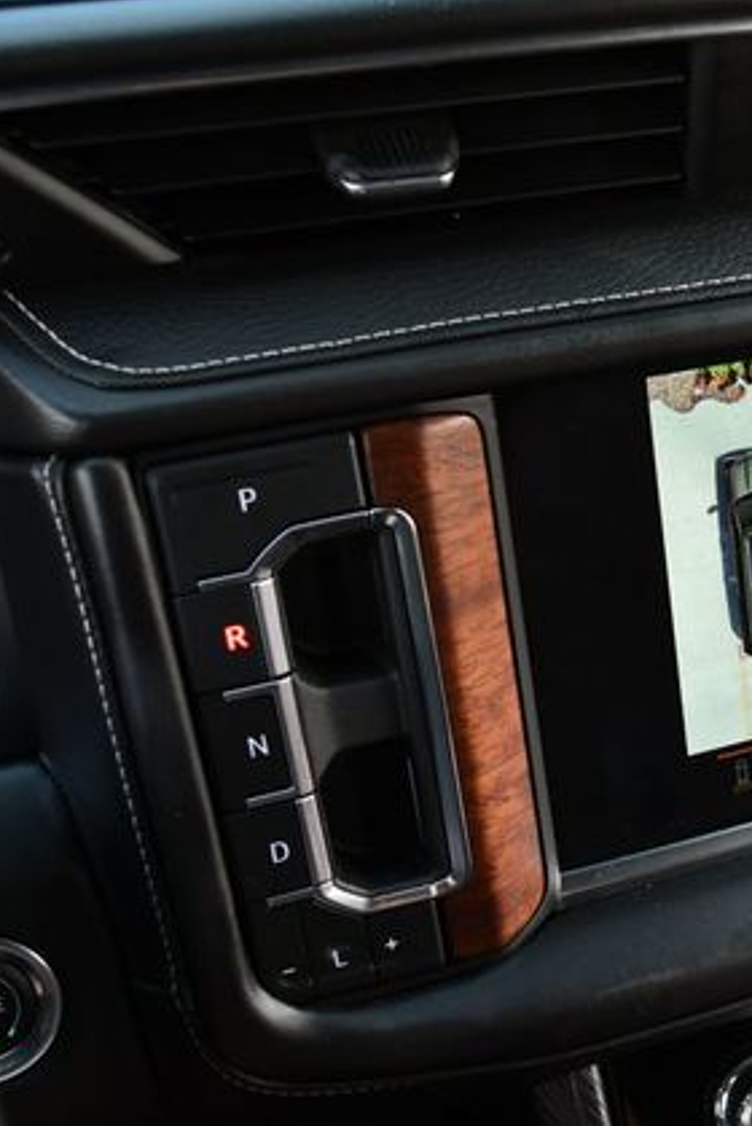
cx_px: 803
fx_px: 1720
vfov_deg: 36.2
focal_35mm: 55
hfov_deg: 23.3
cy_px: 554
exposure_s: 1/250
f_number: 4
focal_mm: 18
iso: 400
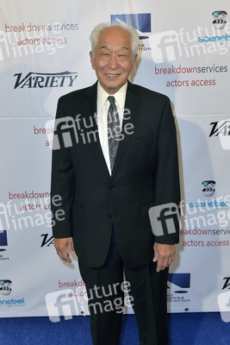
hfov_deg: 38.9
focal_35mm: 34
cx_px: 115
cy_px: 172
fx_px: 326
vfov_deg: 55.8
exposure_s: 1/320
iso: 400
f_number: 4.5
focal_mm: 34
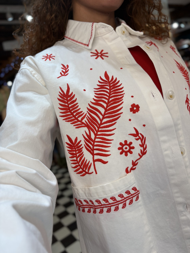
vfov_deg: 67.3
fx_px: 190
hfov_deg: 53.1
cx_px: 95
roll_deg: +11.6
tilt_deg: -12.5
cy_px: 126
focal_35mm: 26
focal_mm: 5.96
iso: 50
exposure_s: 1/100
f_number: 1.6
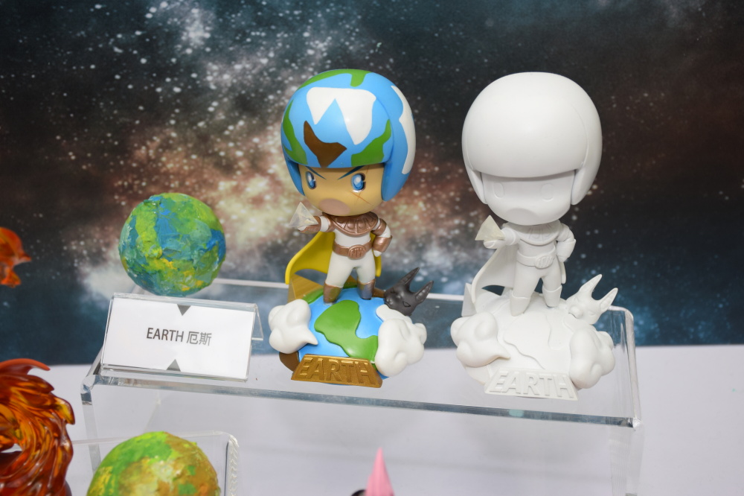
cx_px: 372
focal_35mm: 57
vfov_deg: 23.8
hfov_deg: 35.1
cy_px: 248
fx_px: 1178
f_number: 5.6
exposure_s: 1/80
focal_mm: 38
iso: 400
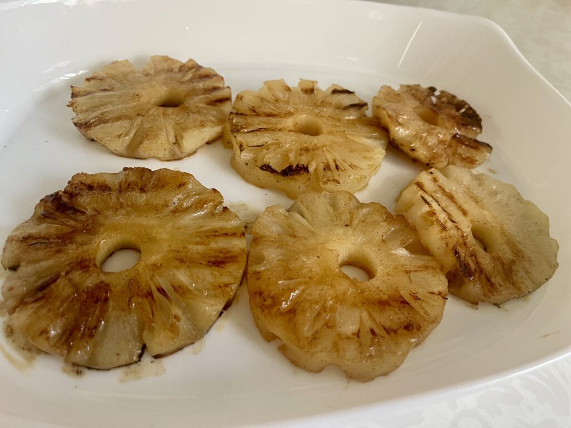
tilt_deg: -48.7
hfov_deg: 69.4
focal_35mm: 25
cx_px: 286
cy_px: 214
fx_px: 412
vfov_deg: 54.9
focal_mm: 5.1
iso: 500
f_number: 1.6
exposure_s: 1/60
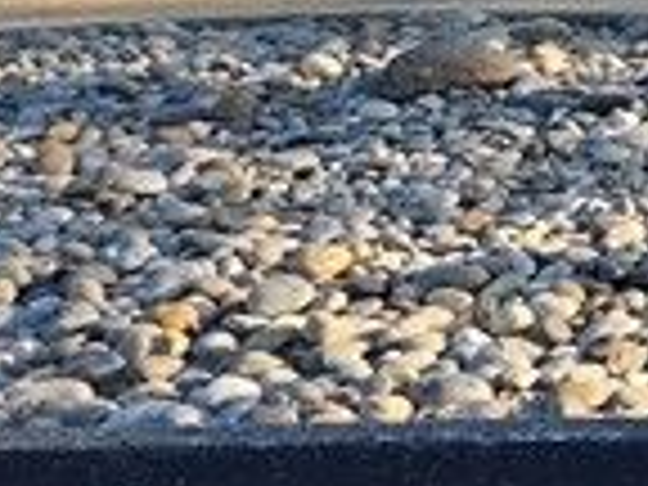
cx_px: 1737
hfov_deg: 10.0
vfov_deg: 8.6
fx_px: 3051
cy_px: -508
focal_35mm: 163
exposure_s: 1/260
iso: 12
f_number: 1.7
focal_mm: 6.3
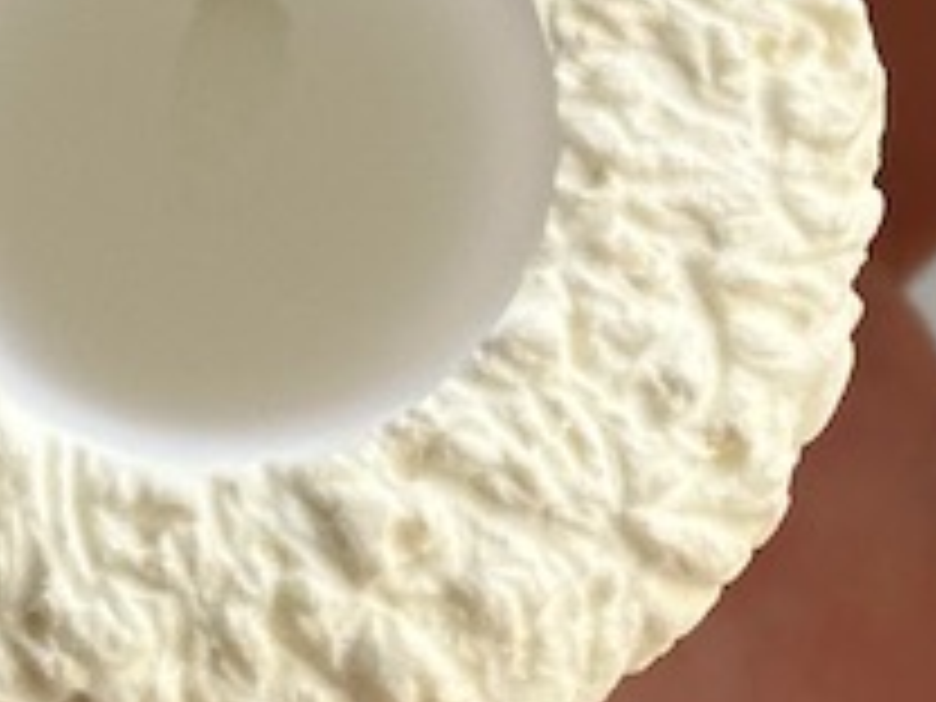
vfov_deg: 5.0
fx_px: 7977
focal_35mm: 295
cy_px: -220
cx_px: 932
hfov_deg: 6.7
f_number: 1.78
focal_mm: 6.86
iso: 64
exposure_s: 1/484
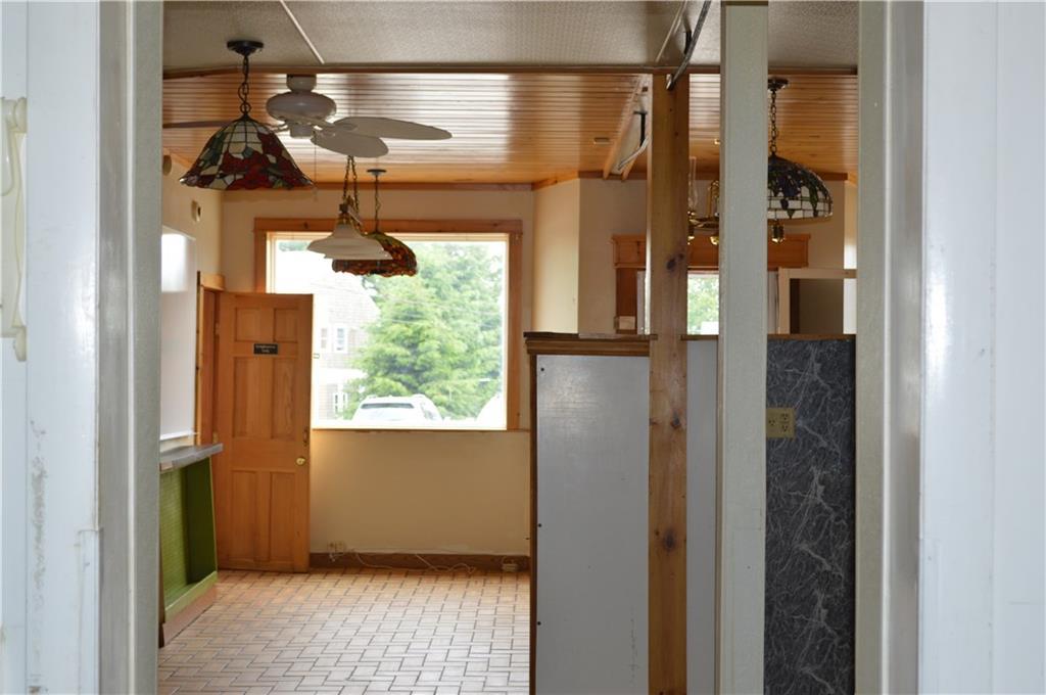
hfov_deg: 36.9
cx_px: 523
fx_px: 1567
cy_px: 348
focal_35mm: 54
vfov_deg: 25.0
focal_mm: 36
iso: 360
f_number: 5
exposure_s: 1/125
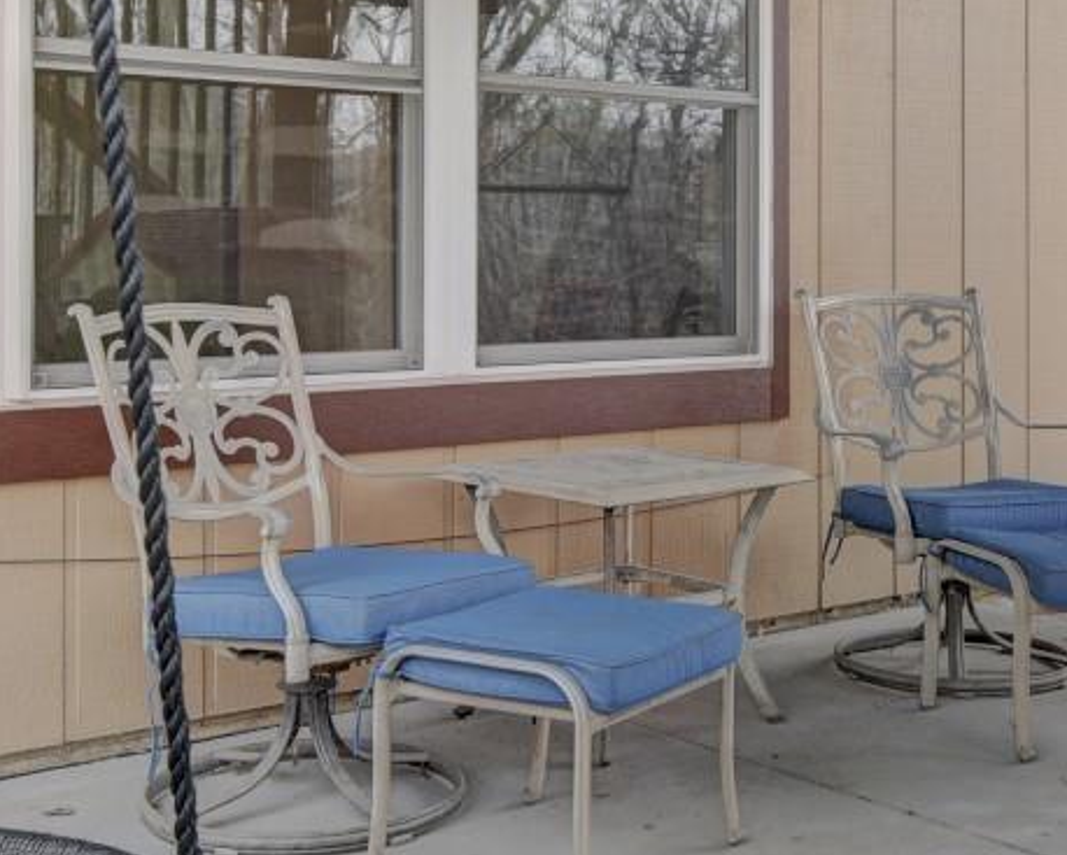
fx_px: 1864
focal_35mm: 59
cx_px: 666
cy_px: 254
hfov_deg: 31.8
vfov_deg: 25.6
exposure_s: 1/25
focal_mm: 18
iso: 400
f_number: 8
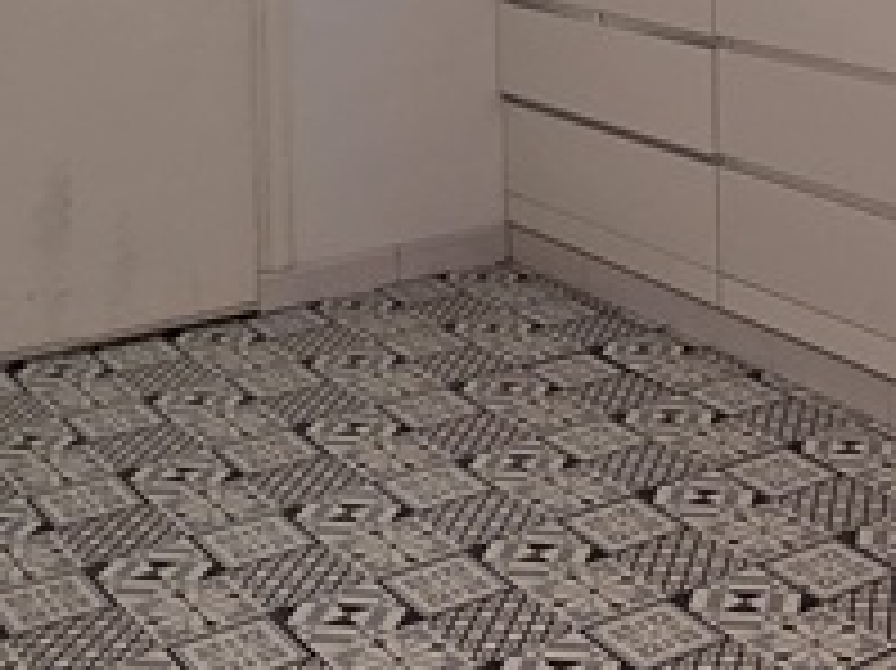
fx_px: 1733
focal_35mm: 67
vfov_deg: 19.6
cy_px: -274
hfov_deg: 28.2
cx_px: 743
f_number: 1.9
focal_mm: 2.2
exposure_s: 1/100
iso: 160
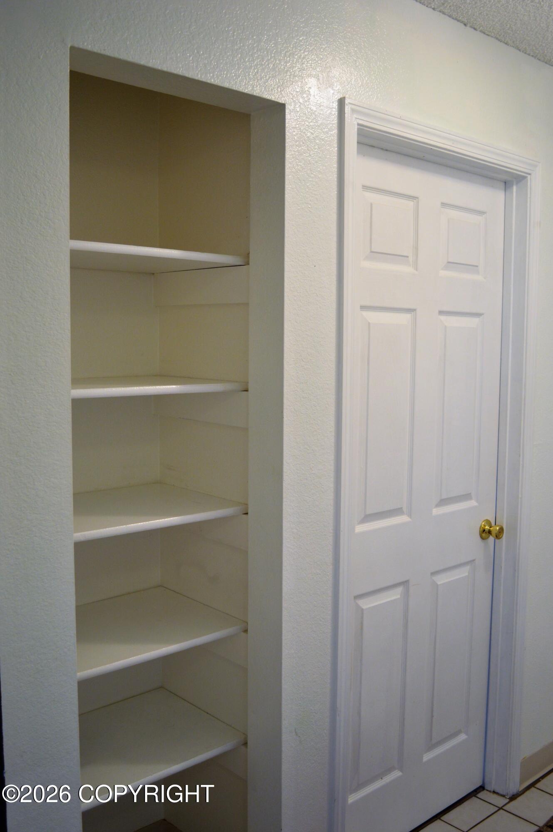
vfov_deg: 57.3
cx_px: 276
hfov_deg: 39.9
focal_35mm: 33
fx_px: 762
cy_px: 416
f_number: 4
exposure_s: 1/30
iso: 400
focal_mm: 22
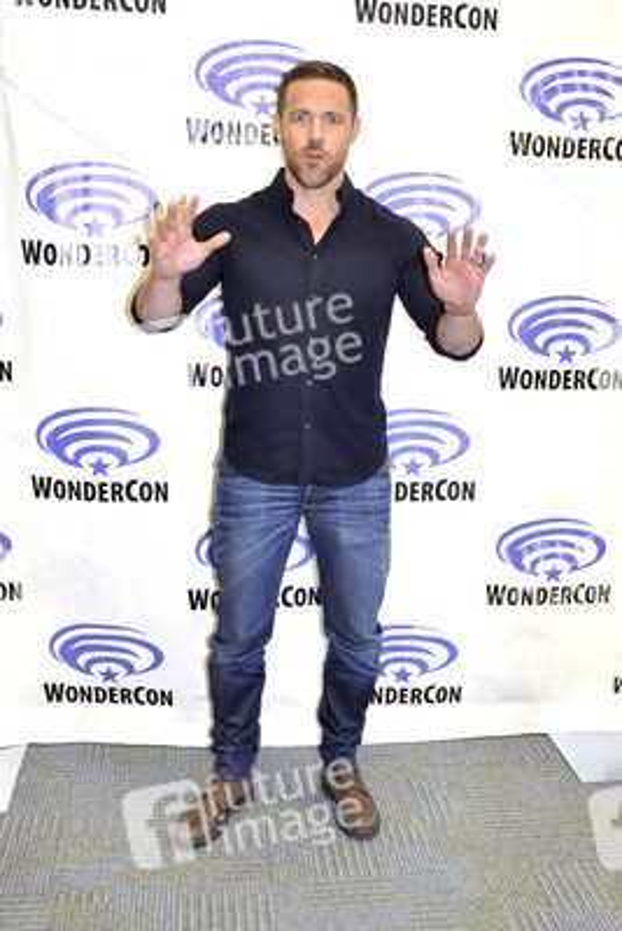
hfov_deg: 36.9
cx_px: 311
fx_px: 932
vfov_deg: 53.1
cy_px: 466
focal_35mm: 36
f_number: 4.5
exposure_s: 1/60
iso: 1000
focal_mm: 24
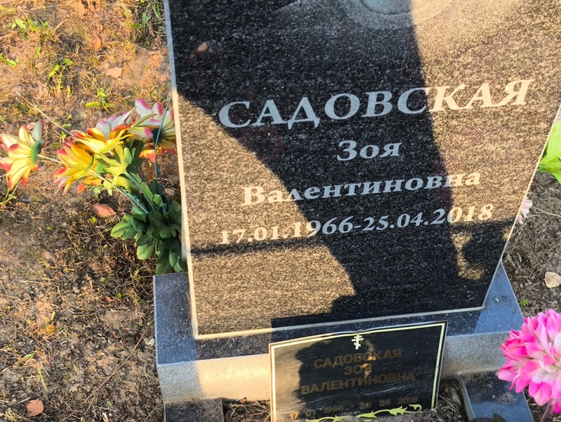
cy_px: 211
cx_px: 280
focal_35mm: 50
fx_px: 811
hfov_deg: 38.2
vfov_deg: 29.1
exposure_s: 1/120
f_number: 1.7
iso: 64
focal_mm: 4.71
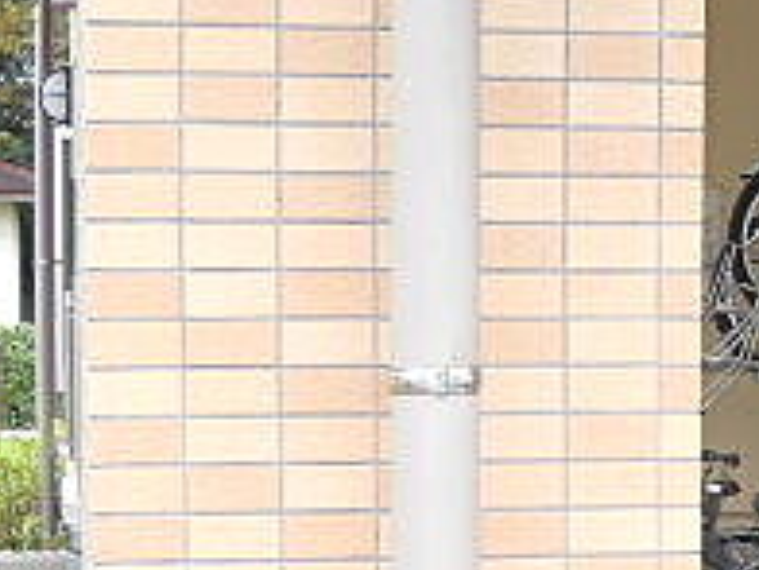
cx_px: 999
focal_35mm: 134
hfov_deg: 14.1
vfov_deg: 10.9
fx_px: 2938
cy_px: 663
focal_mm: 6.72
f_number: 3.1
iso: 118
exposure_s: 1/60
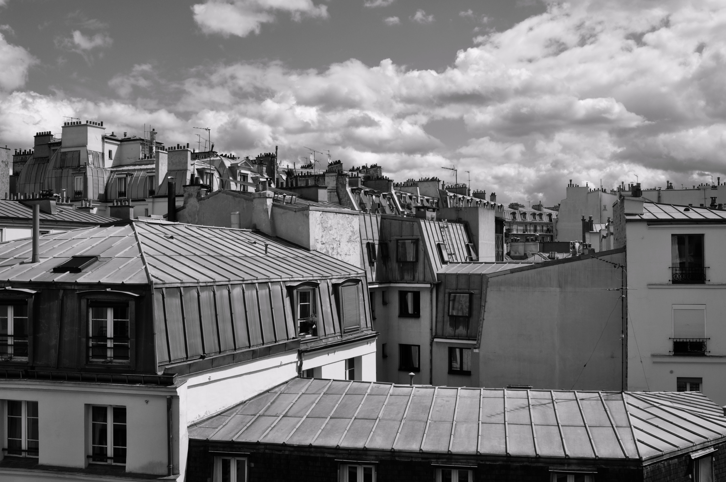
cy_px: 241
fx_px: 725
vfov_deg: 36.8
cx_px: 363
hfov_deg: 53.2
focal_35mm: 36
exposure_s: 1/200
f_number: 14
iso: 200
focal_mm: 24
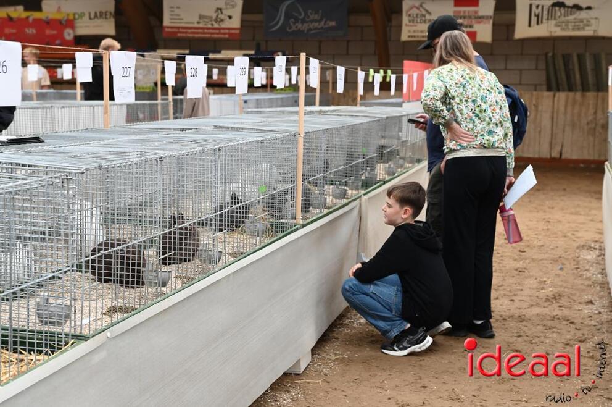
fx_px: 934
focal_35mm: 55
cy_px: 204
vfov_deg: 24.6
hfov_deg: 36.3
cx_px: 306
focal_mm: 55
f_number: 5
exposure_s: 1/100
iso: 1250
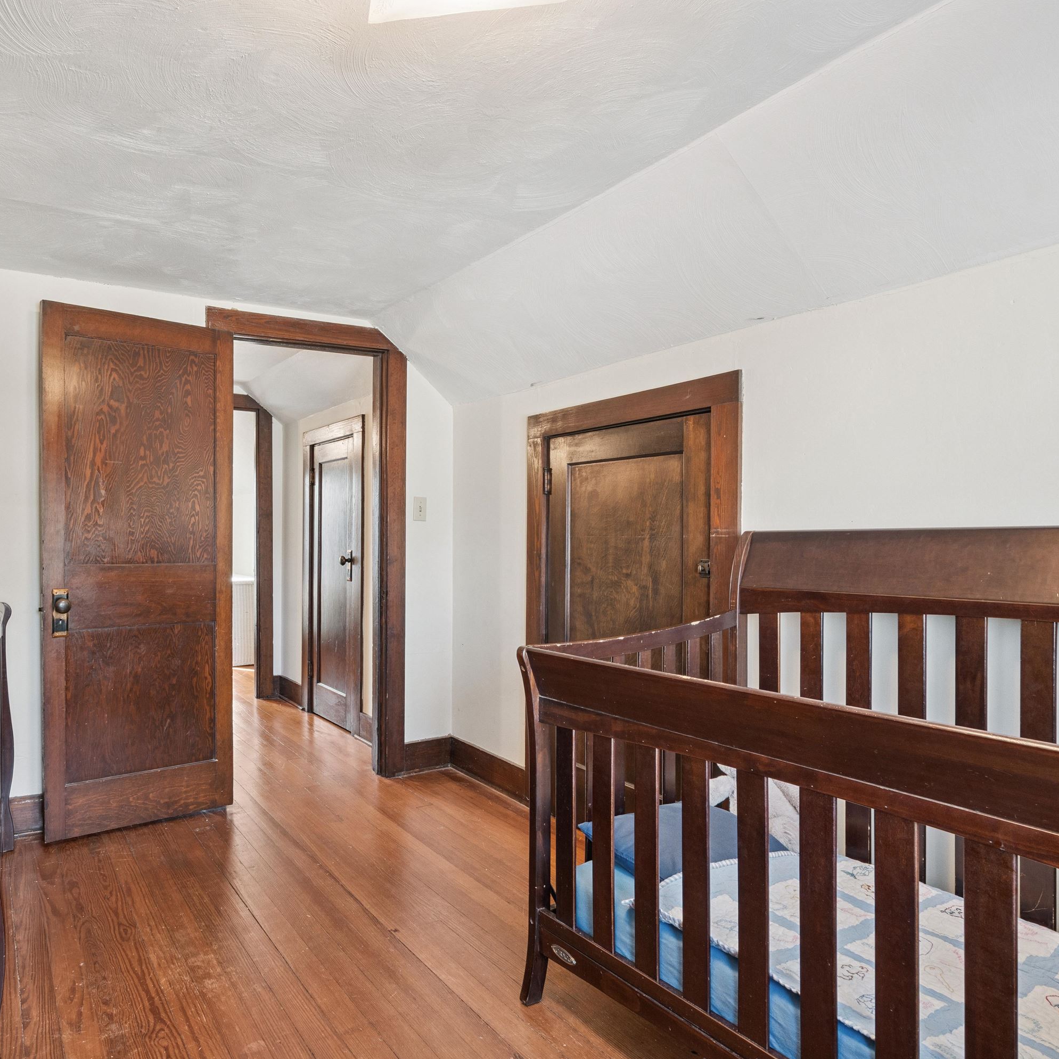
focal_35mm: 21
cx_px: 320
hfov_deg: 69.2
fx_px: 727
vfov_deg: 72.1
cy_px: 524
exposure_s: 1/8
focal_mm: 16
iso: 800
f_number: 10
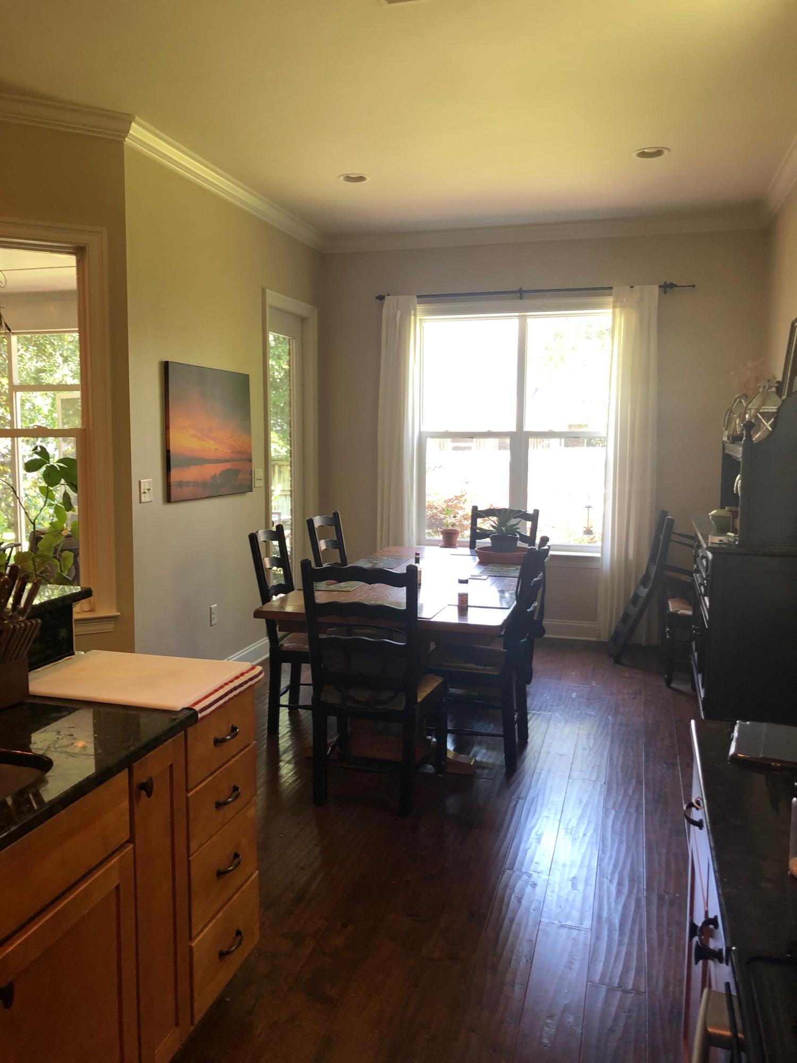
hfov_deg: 49.7
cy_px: 532
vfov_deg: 63.4
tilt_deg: -6.0
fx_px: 860
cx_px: 398
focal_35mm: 28
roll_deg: -0.5
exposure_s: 1/24
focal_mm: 4
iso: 40
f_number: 1.8
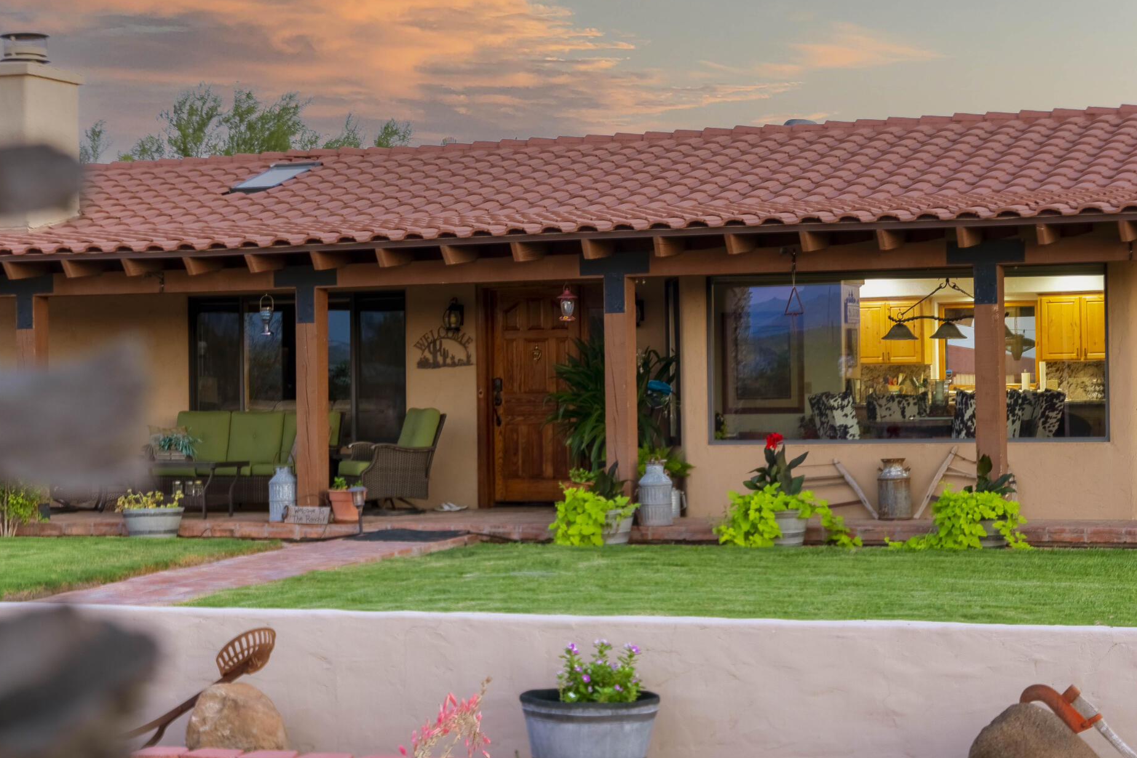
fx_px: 2306
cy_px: 332
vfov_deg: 18.7
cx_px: 717
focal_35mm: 73
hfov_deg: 27.6
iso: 160
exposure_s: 1/400
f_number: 5
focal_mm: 45
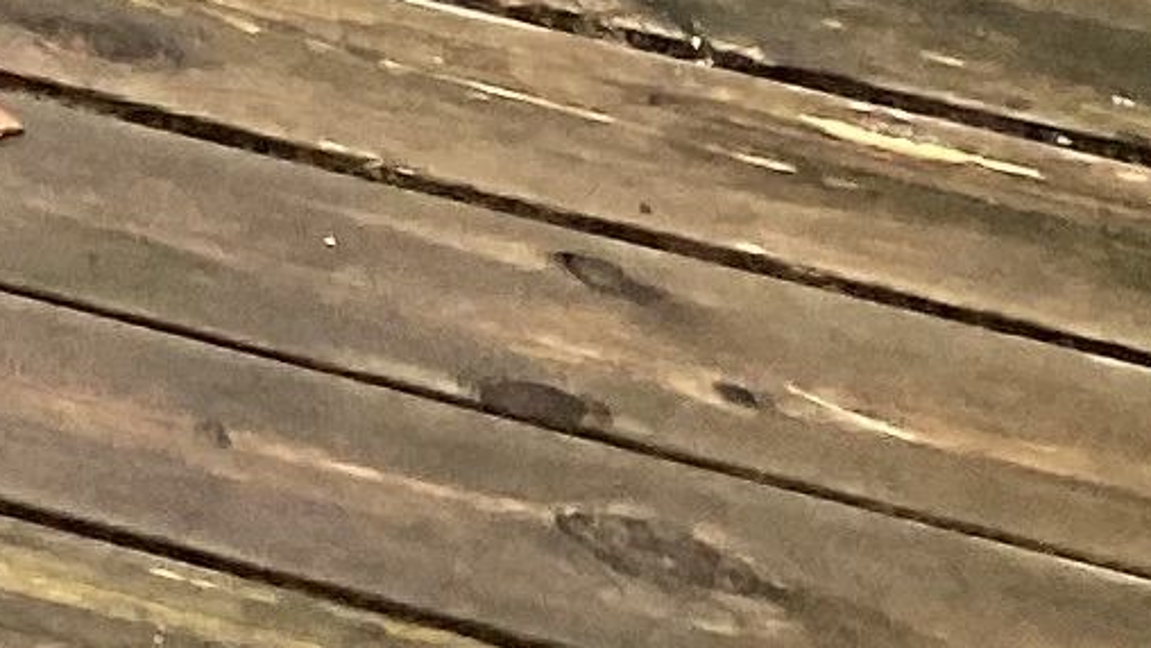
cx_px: -2624
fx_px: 6868
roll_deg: -0.9
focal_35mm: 225
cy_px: -2343
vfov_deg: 4.7
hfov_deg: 7.9
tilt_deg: -15.2
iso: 100
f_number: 1.8
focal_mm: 4.25
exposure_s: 1/122
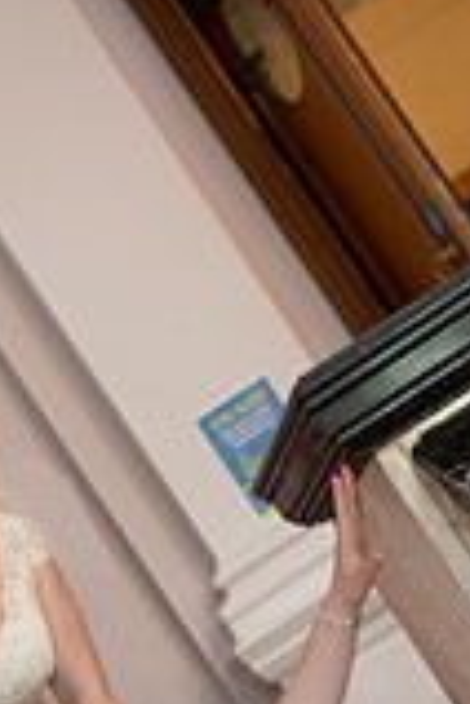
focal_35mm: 99
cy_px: 948
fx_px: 1939
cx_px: 82
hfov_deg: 13.7
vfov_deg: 18.9
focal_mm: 35
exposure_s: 1/80
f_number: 2.5
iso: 320
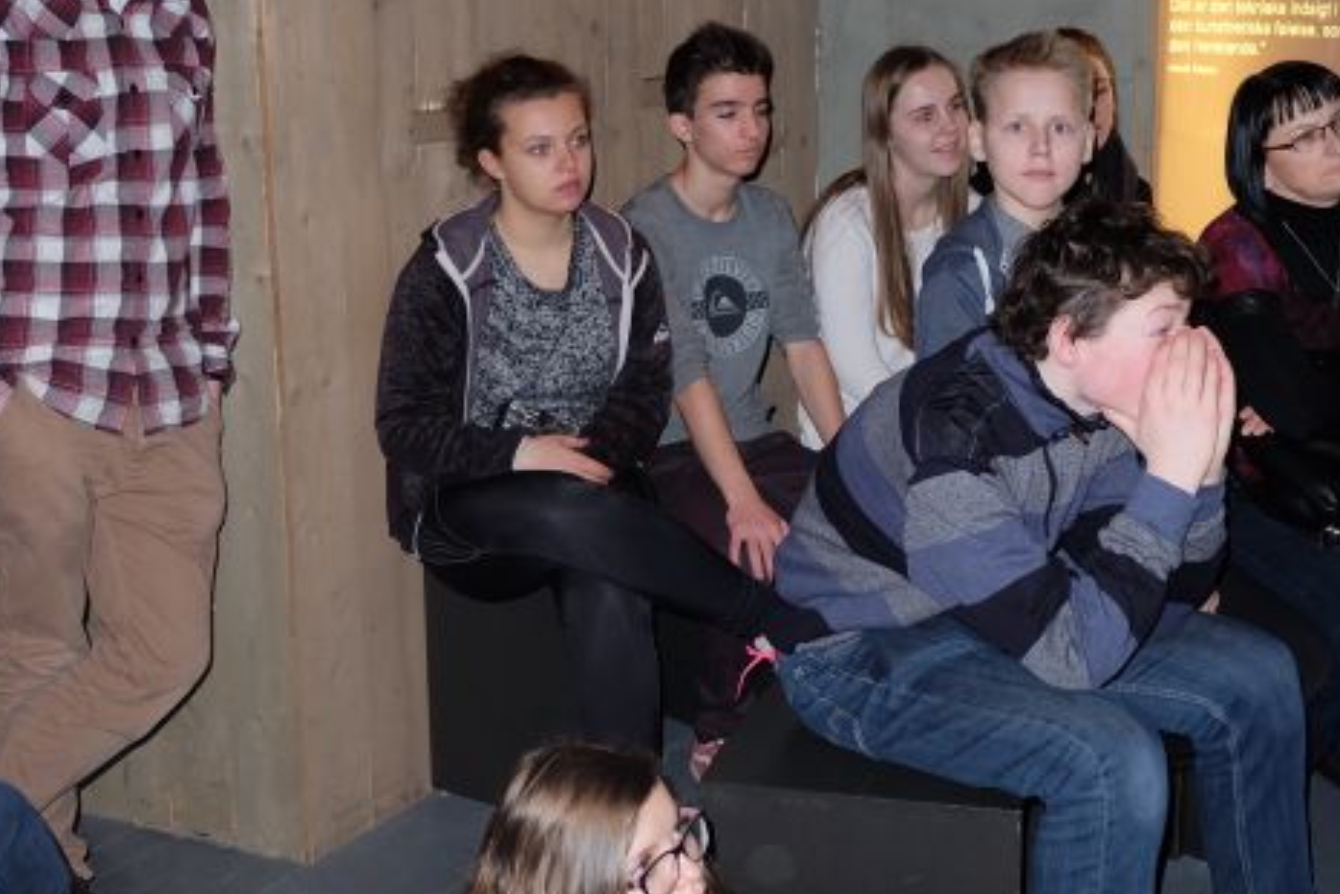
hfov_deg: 36.1
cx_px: 792
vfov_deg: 24.6
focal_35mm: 55
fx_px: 2047
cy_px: 368
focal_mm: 21.1
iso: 800
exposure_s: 1/30
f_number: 4
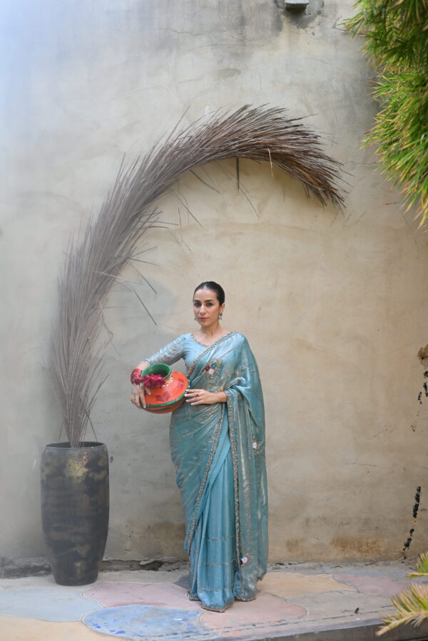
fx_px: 892
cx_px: 214
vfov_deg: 39.6
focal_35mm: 50
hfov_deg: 27.0
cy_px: 320
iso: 250
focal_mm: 50
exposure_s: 1/160
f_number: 2.2
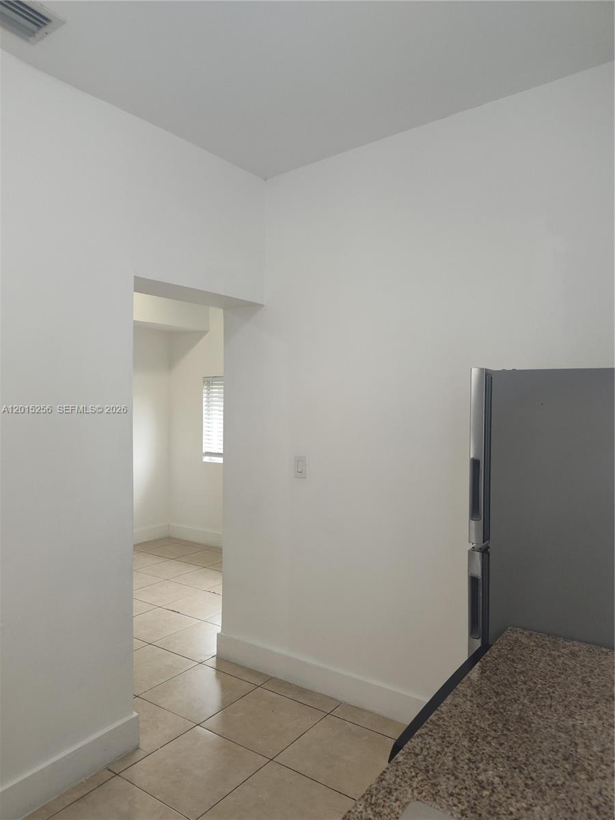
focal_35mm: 23
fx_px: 545
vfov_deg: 73.9
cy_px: 410
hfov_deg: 58.9
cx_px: 308
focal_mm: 5.56
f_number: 1.8
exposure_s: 1/120
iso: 1119
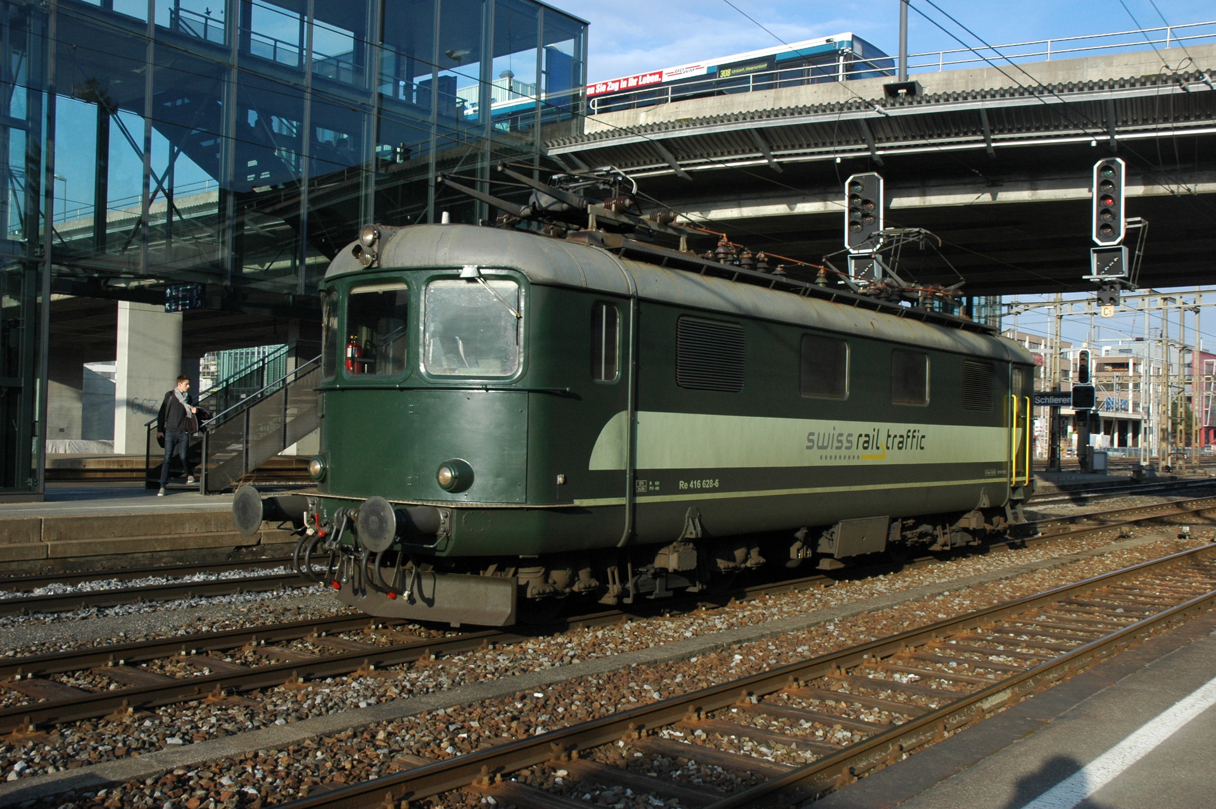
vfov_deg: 35.4
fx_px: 1266
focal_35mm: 38
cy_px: 404
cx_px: 608
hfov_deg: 51.3
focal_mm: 25
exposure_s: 1/400
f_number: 10
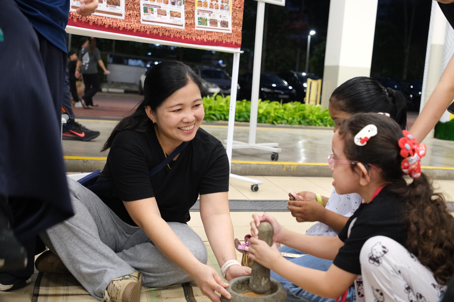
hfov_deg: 47.4
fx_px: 517
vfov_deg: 32.6
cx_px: 227
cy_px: 151
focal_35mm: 41
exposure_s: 1/100
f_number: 2.8
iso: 1600
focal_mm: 27.6
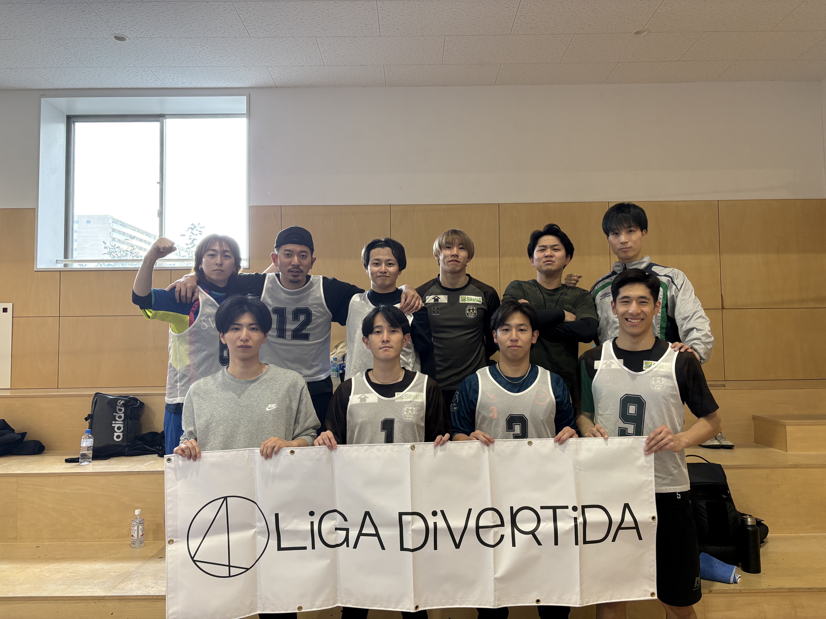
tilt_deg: +4.0
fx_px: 620
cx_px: 413
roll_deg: +0.4
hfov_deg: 67.3
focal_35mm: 26
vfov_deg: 53.1
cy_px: 310
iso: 125
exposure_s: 1/66
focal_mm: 5.96
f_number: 1.6
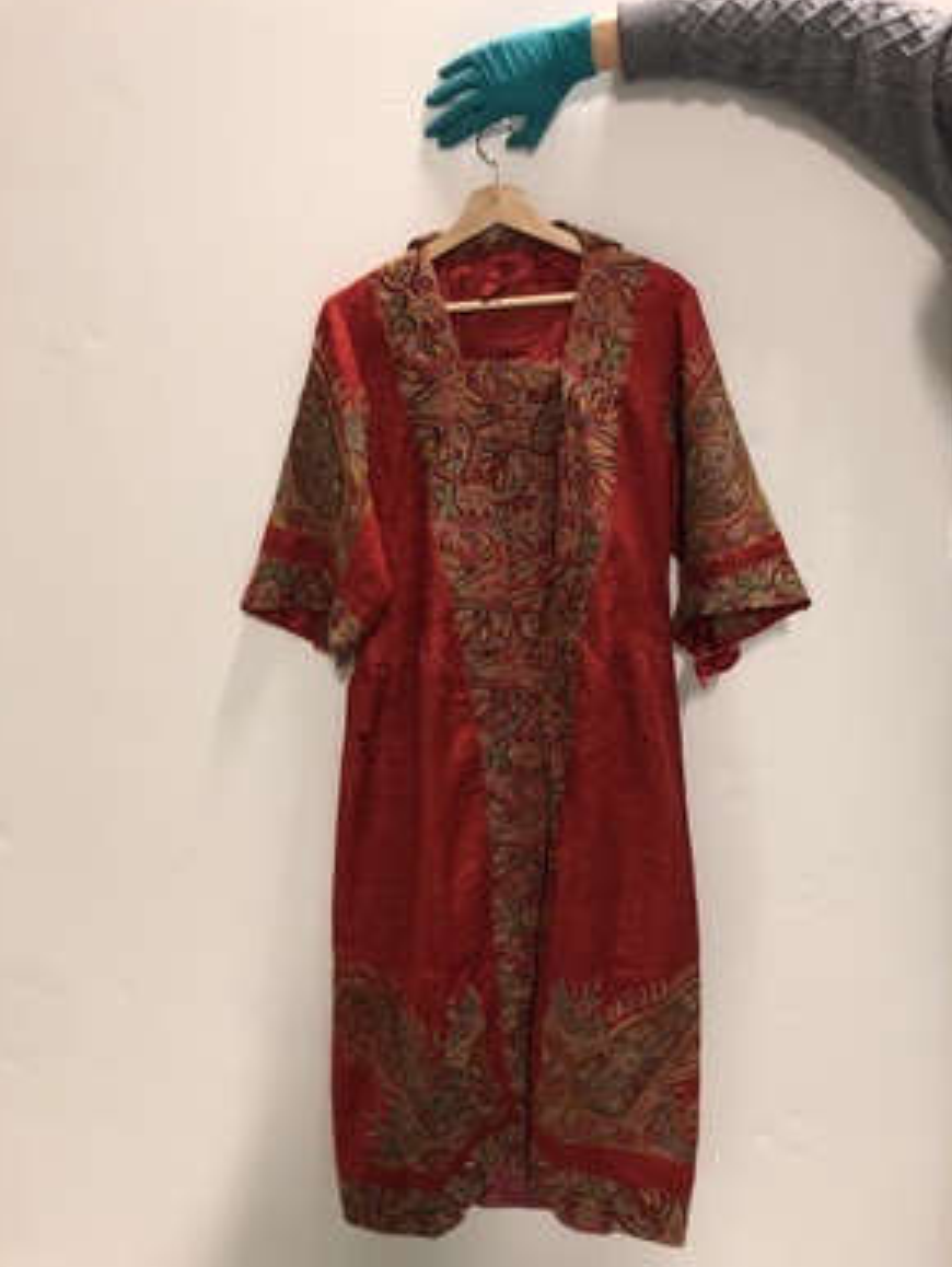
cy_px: 637
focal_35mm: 29
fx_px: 1062
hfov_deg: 48.3
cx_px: 479
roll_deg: +4.1
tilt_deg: -17.0
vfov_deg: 61.6
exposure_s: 1/17
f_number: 1.8
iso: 80
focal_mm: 3.99
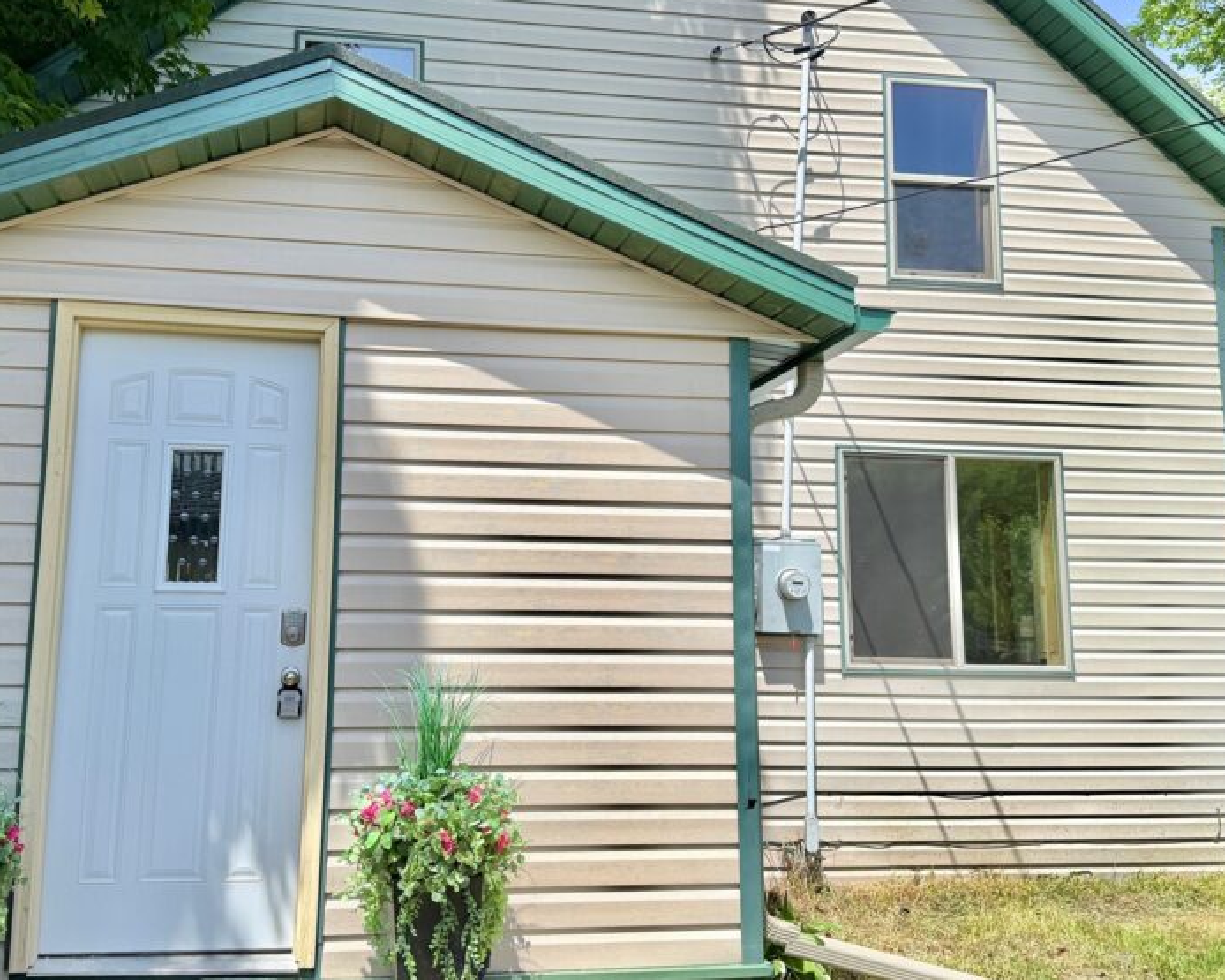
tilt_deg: +9.0
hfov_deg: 50.1
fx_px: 1305
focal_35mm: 36
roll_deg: -1.0
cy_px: 415
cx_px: 513
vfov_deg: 41.0
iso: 80
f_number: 1.78
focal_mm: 6.76
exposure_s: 1/4975
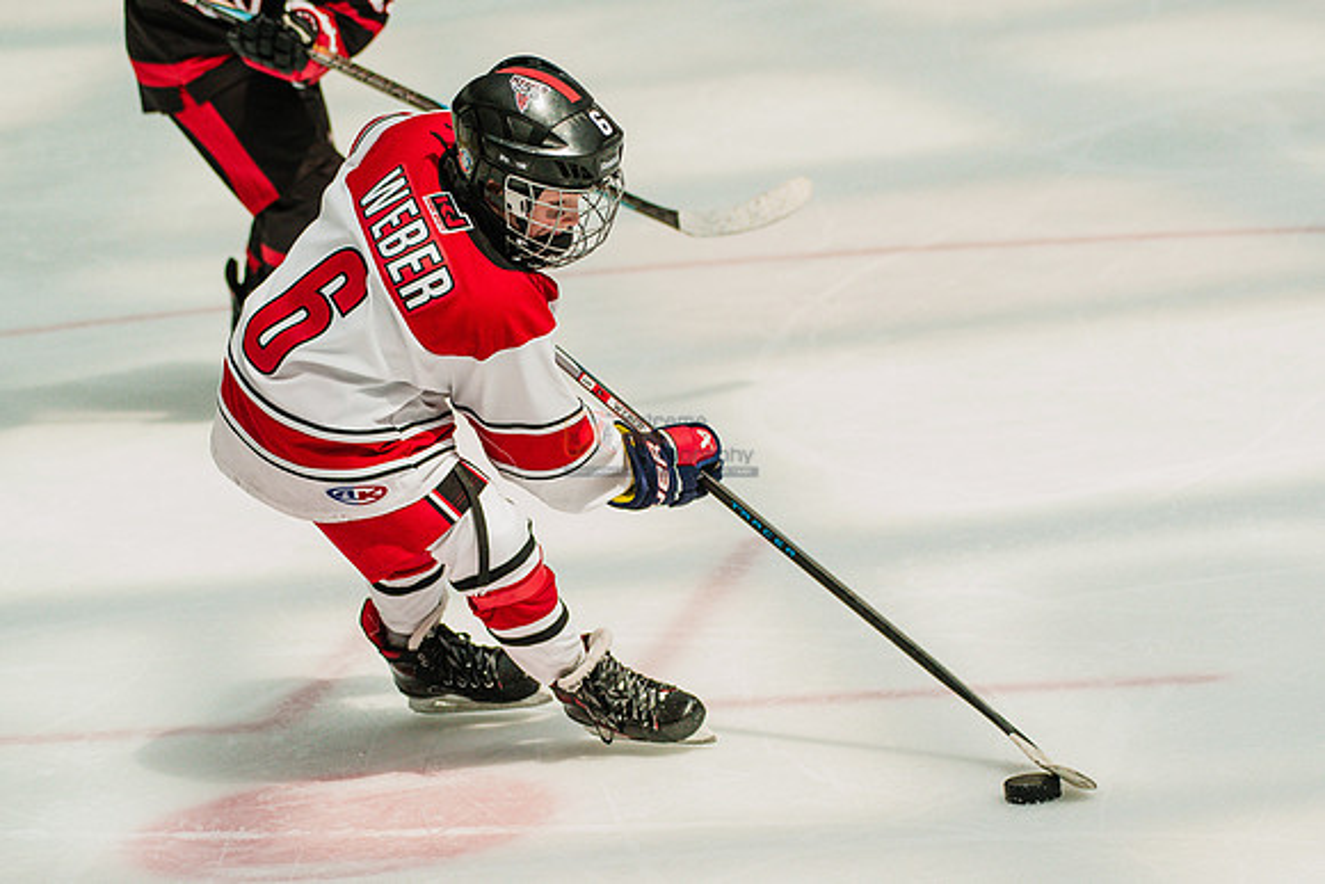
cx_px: 700
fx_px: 7423
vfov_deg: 6.8
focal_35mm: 202
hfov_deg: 10.2
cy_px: 456
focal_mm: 140
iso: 1600
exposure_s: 1/3200
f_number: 4
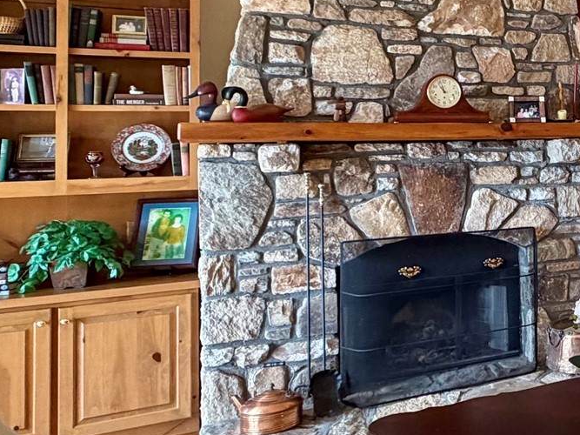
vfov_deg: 33.1
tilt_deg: +1.8
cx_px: 693
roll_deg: +1.0
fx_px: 720
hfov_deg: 35.0
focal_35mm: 43
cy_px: 119
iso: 250
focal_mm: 2.22
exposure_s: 1/60
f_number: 2.2
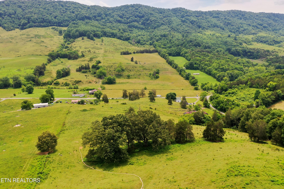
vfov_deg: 46.4
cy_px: 94
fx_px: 221
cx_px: 142
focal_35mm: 28
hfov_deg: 65.5
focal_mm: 10.26
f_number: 4
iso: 100
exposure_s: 1/100
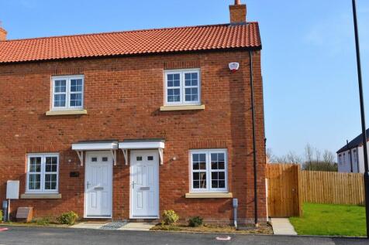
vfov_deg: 33.0
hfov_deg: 47.9
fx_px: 415
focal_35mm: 40
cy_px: 122
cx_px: 184
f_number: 11
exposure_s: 1/500
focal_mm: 27
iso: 360
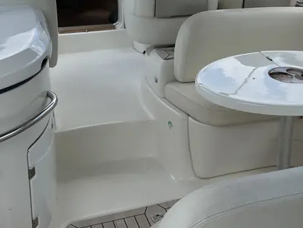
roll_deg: -1.0
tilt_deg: -12.0
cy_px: 33
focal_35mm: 57
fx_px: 499
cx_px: 194
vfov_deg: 25.1
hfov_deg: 33.6
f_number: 1.78
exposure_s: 1/3021
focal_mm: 6.76
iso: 80
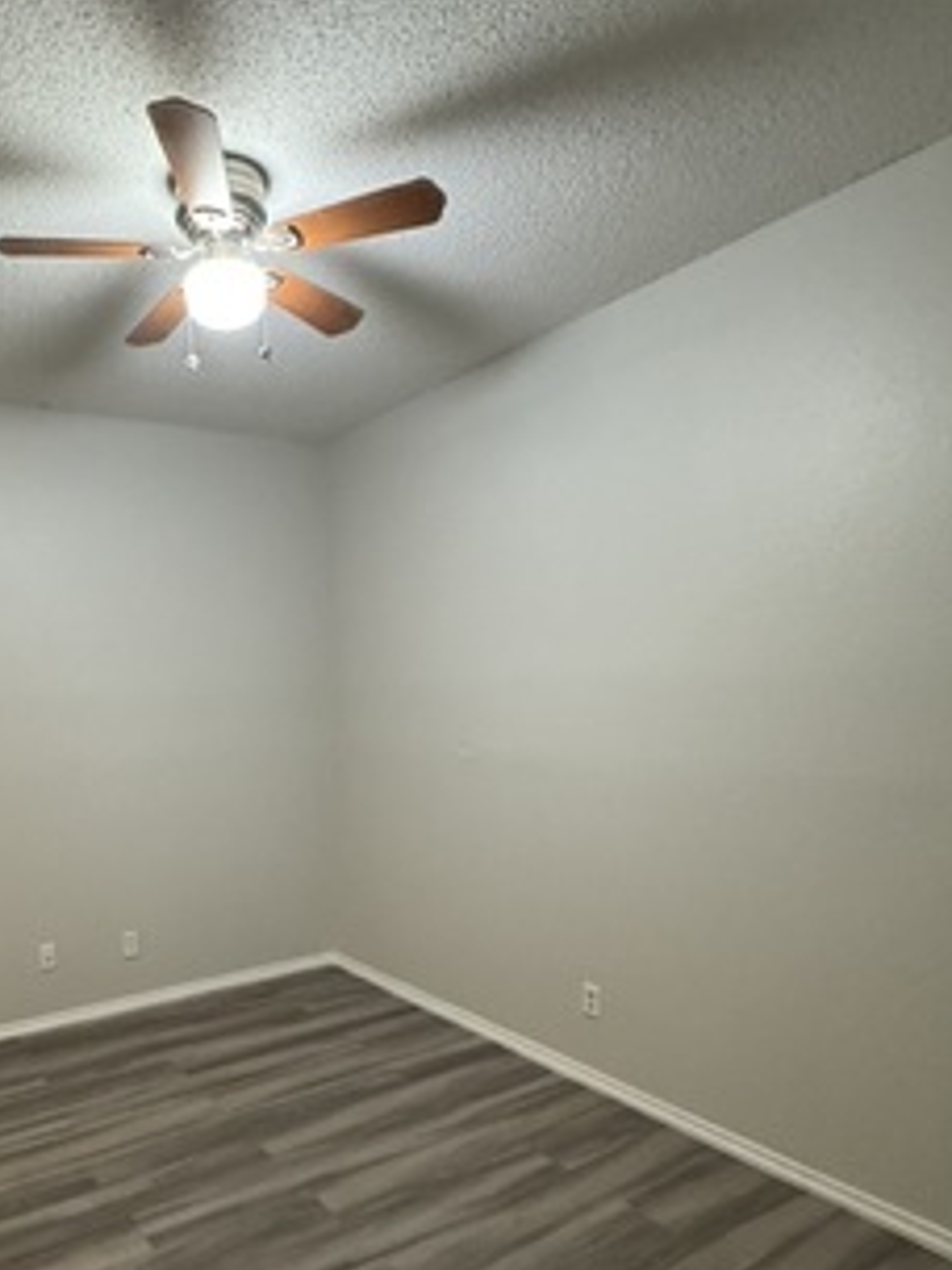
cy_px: 794
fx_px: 843
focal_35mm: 23
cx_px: 273
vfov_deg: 72.7
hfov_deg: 56.8
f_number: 2.2
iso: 800
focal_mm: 2.22
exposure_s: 1/60
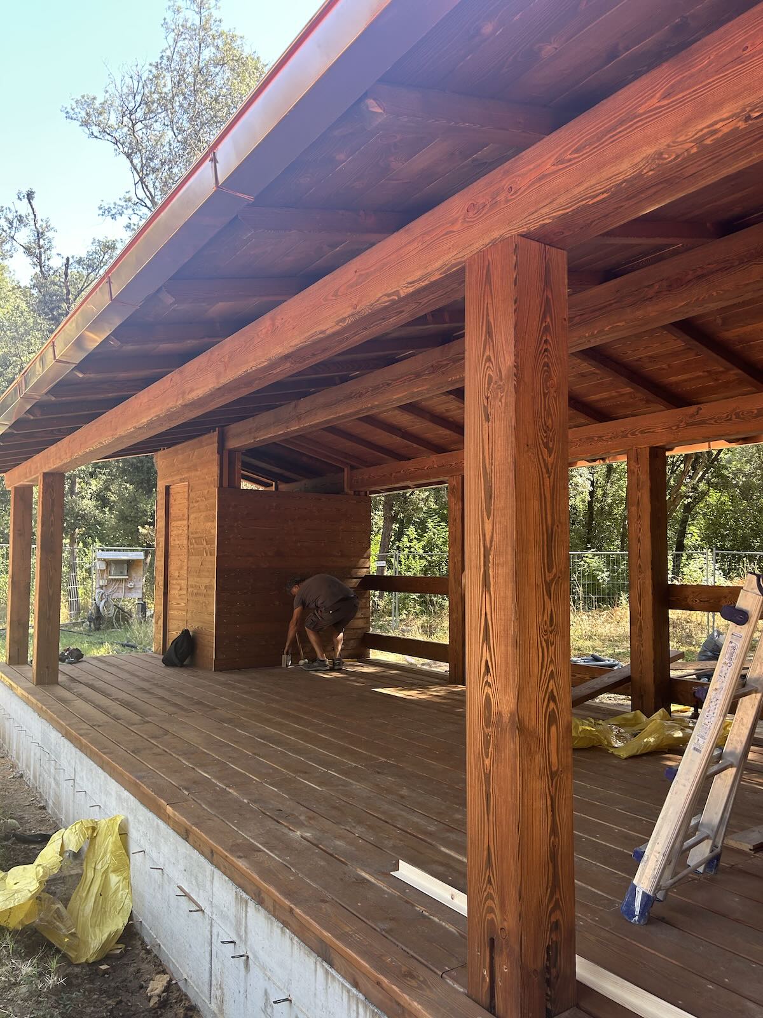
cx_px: 382
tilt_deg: +3.8
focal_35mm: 26
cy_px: 509
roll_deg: -2.3
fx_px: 764
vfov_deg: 67.3
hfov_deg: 53.1
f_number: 1.5
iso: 50
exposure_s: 1/163
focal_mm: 5.7
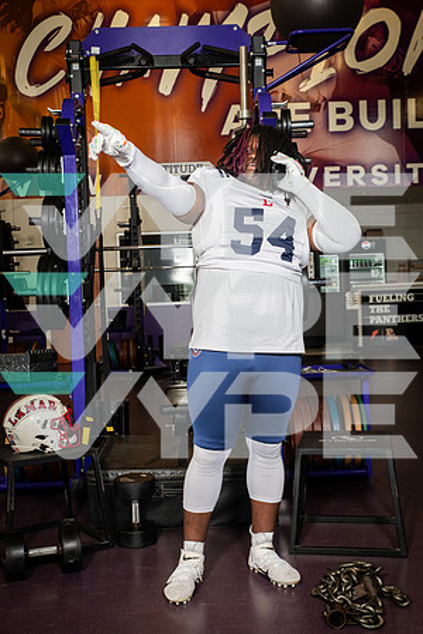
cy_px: 317
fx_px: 811
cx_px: 212
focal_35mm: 46
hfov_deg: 29.2
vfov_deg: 42.7
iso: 800
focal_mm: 46
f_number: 7.1
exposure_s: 1/250
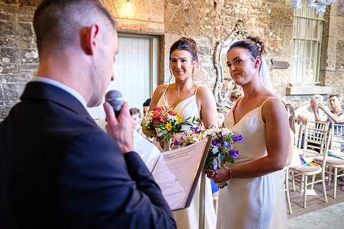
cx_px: 169
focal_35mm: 29
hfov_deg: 63.7
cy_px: 123
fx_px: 277
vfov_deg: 44.9
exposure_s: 1/160
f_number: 1.8
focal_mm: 16
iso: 1000
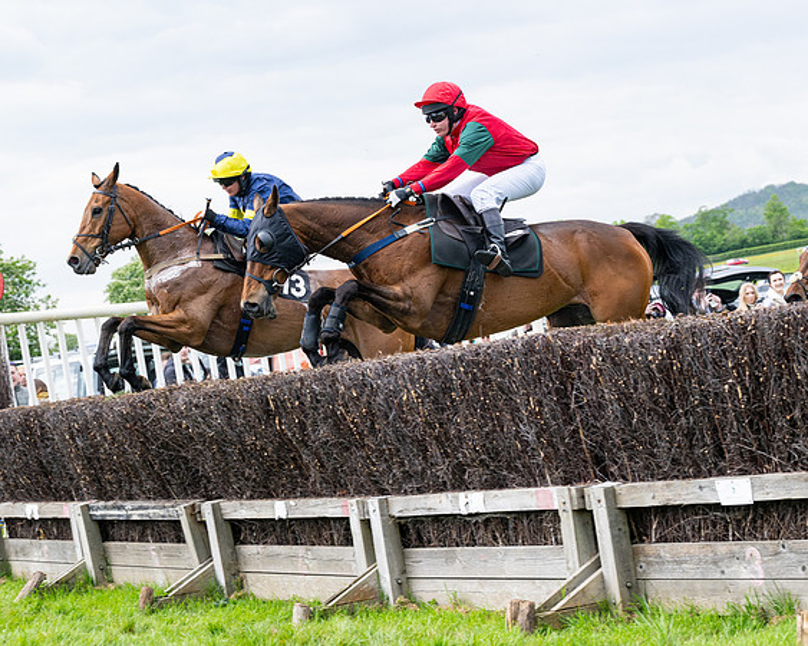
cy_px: 303
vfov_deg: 16.9
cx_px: 398
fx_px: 2168
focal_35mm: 91
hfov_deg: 21.1
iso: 400
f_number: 6.3
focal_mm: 70
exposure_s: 1/800
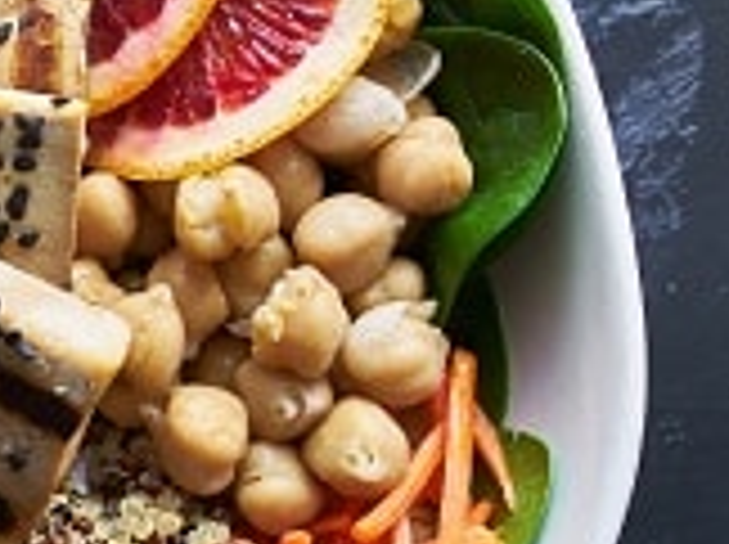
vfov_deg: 11.8
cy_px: 306
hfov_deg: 14.6
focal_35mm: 125
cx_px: -405
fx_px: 2629
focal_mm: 35
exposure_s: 1/160
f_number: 11
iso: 100
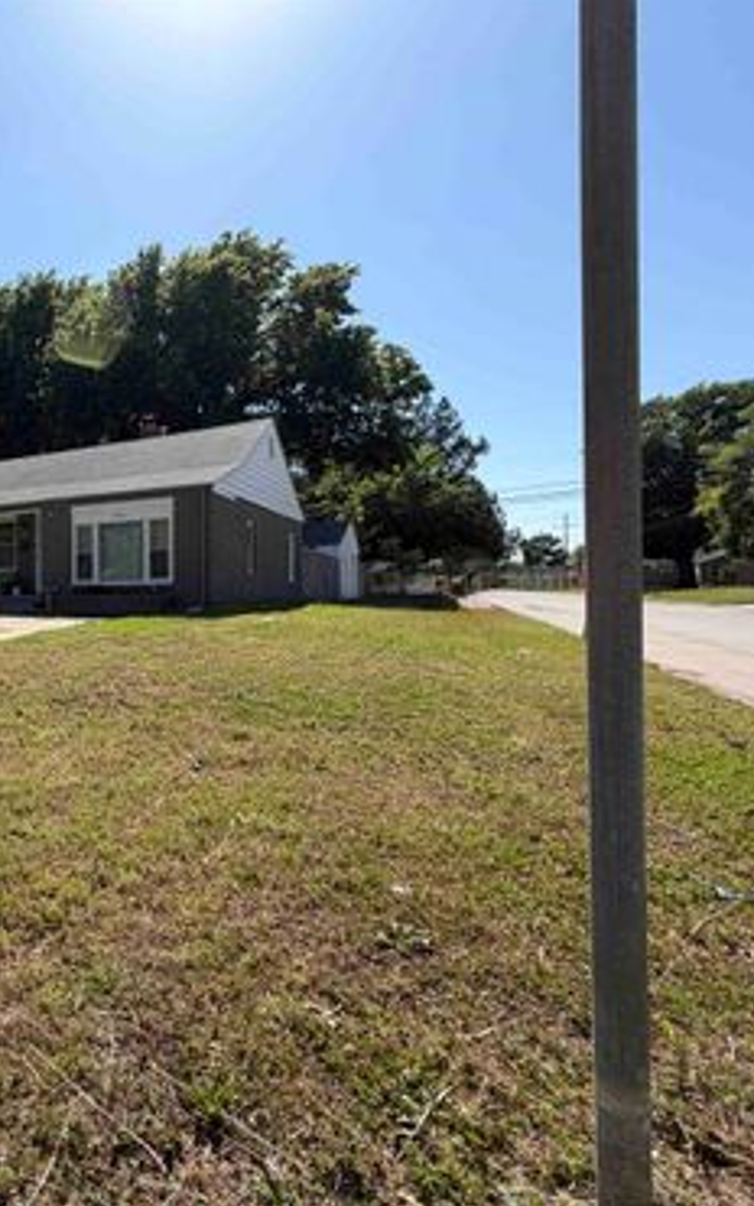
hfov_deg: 50.3
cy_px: 606
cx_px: 29
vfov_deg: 85.1
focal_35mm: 20
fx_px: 657
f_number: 2.2
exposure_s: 1/770
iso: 20
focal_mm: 2.22
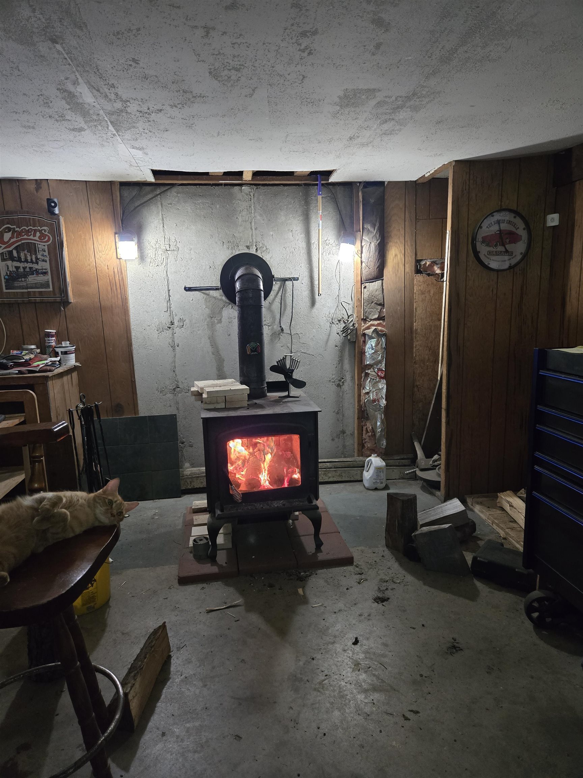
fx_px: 516
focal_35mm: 23
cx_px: 292
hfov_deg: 58.9
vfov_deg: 73.9
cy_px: 389
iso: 640
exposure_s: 1/60
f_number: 1.8
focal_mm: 5.4
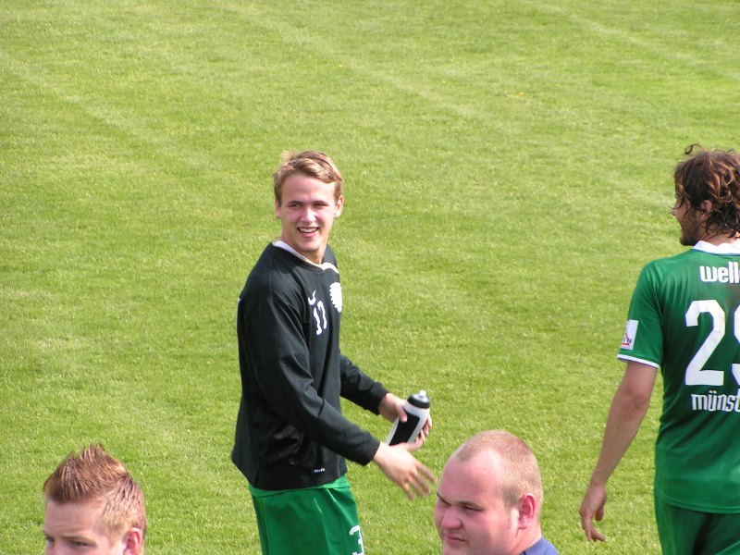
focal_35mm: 236
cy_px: 278
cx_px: 370
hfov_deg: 8.4
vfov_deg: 6.3
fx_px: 5045
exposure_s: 1/250
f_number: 4.5
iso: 50
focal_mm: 36.1
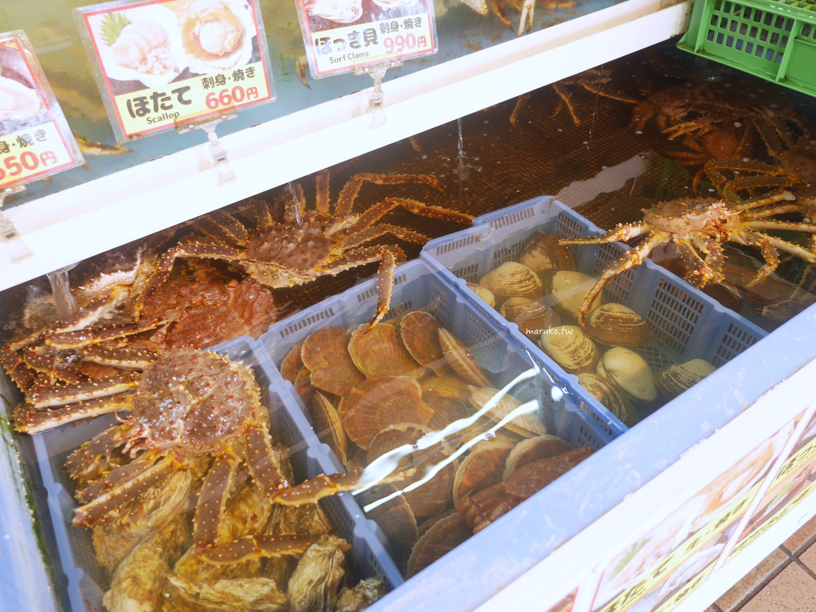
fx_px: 613
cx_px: 408
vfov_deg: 53.1
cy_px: 306
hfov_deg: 67.3
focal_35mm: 26
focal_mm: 13
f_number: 2.8
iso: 320
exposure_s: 1/60
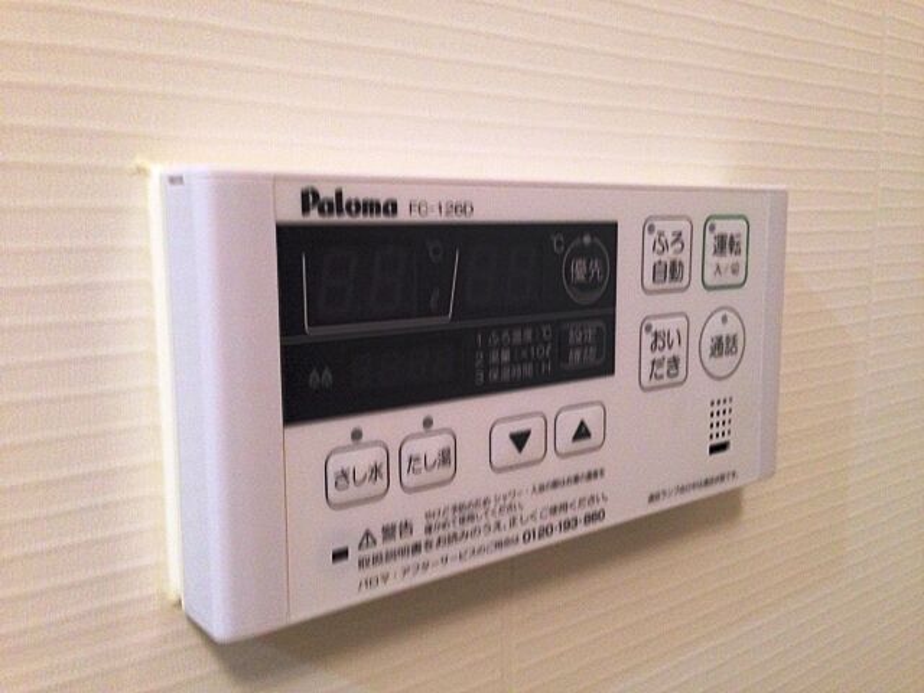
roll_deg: +0.3
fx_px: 881
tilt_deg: -9.9
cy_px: 346
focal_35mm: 33
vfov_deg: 42.9
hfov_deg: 55.4
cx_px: 462
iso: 250
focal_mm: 4.12
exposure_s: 1/20
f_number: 2.4
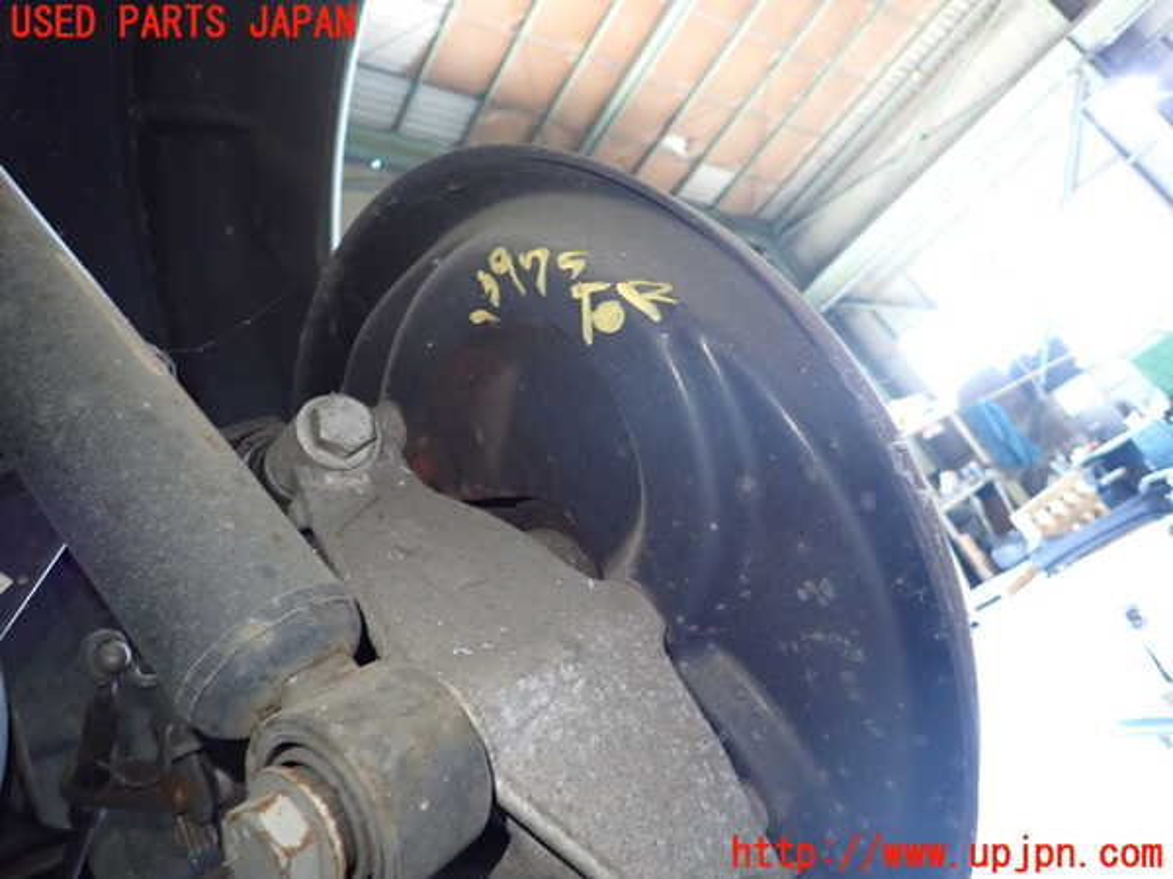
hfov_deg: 69.4
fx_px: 847
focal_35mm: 25
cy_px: 440
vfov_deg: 54.9
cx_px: 586
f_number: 2
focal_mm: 4.5
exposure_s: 1/30
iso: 500
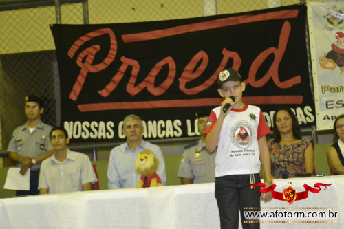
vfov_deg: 17.5
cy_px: 114
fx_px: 745
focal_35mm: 78
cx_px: 172
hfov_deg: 26.0
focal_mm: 52
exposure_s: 1/60
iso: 3200
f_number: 5
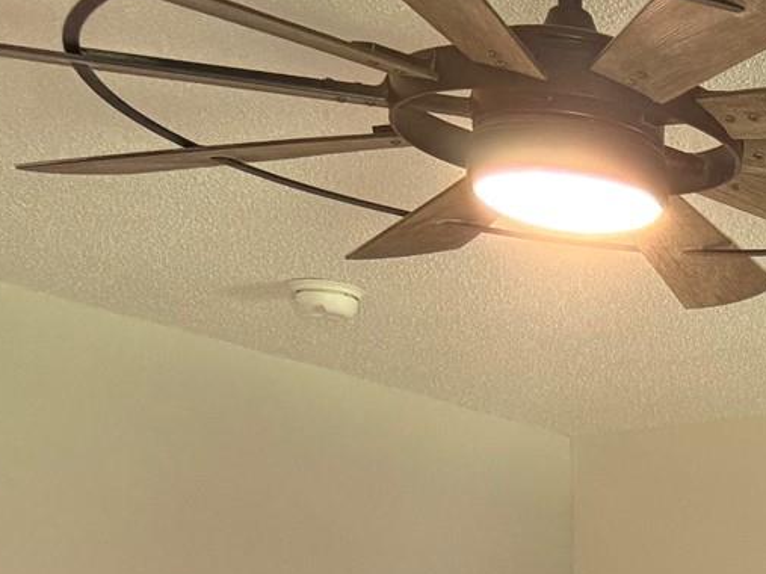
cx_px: 1307
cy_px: 1075
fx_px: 2146
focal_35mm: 97
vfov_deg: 13.5
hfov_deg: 17.2
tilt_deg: -4.6
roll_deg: -1.1
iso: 400
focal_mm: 6.76
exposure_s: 1/60
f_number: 1.78
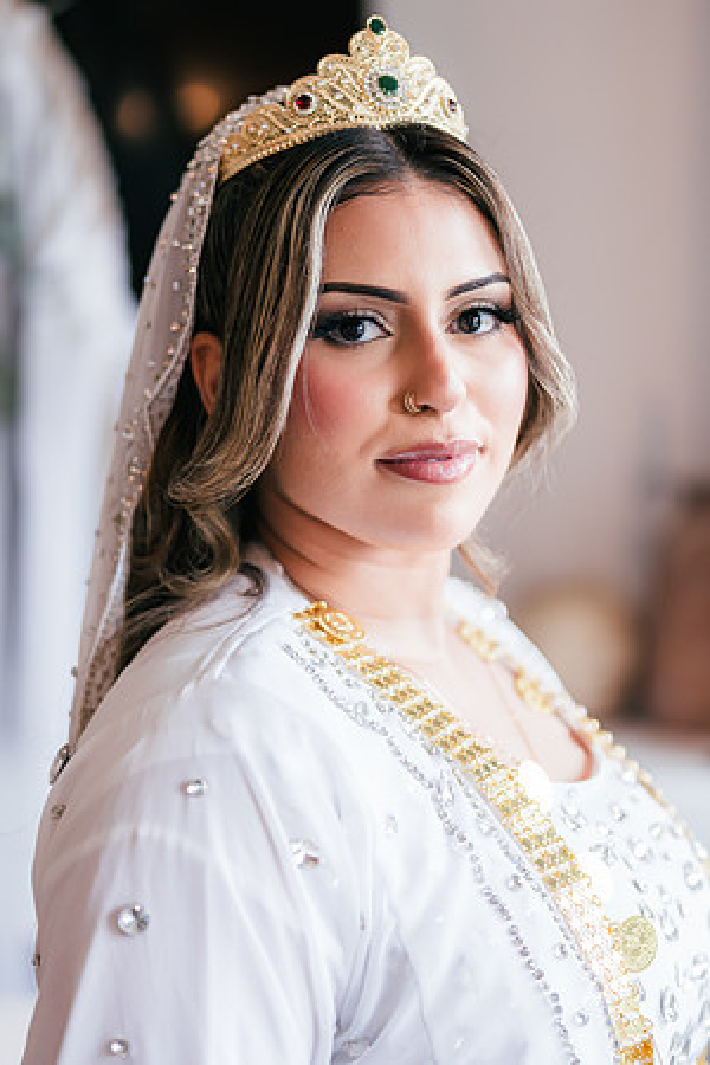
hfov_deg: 18.2
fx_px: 2219
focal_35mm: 75
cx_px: 355
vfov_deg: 27.0
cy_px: 532
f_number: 1.4
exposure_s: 1/160
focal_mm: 50
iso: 160
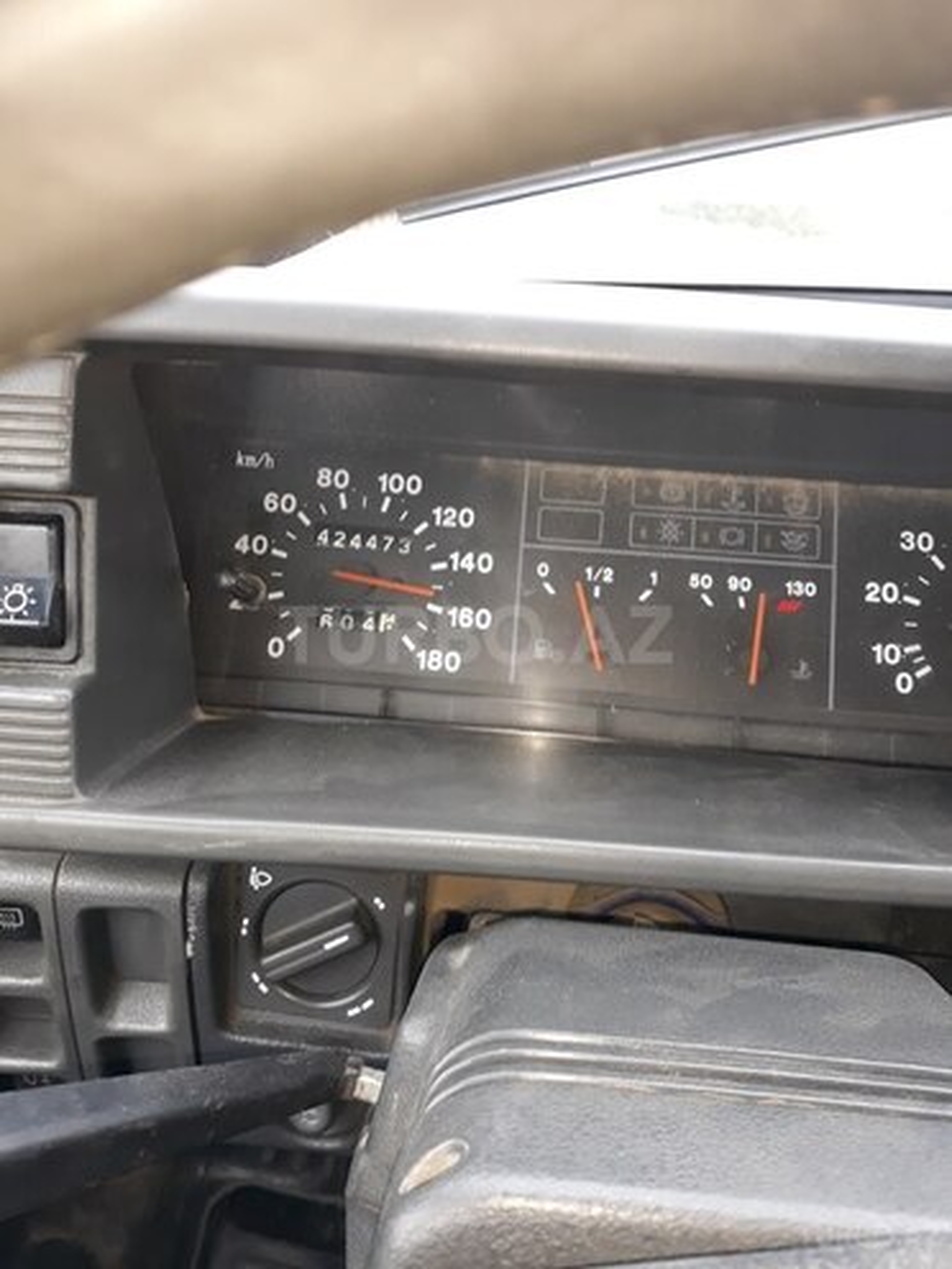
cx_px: 476
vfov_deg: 65.3
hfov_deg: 51.4
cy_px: 634
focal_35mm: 27
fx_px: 990
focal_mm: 3.71
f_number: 1.7
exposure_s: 1/100
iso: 50
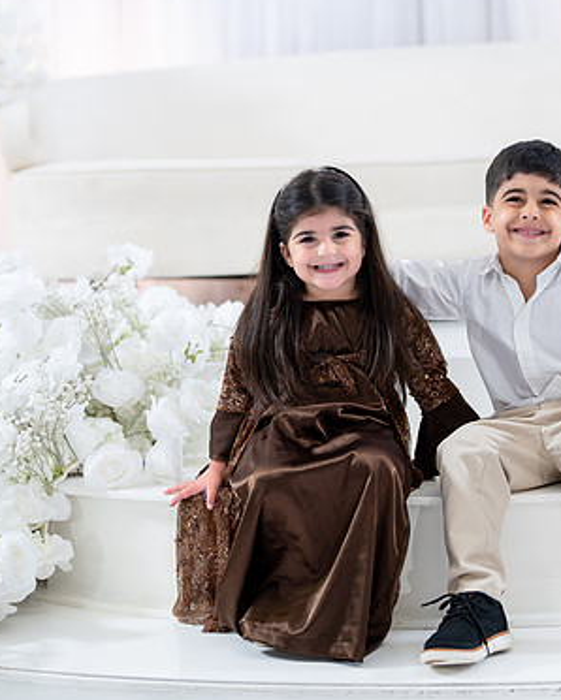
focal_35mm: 79
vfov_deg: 24.1
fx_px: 1638
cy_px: 353
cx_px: 352
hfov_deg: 19.4
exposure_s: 1/160
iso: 320
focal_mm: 54
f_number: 2
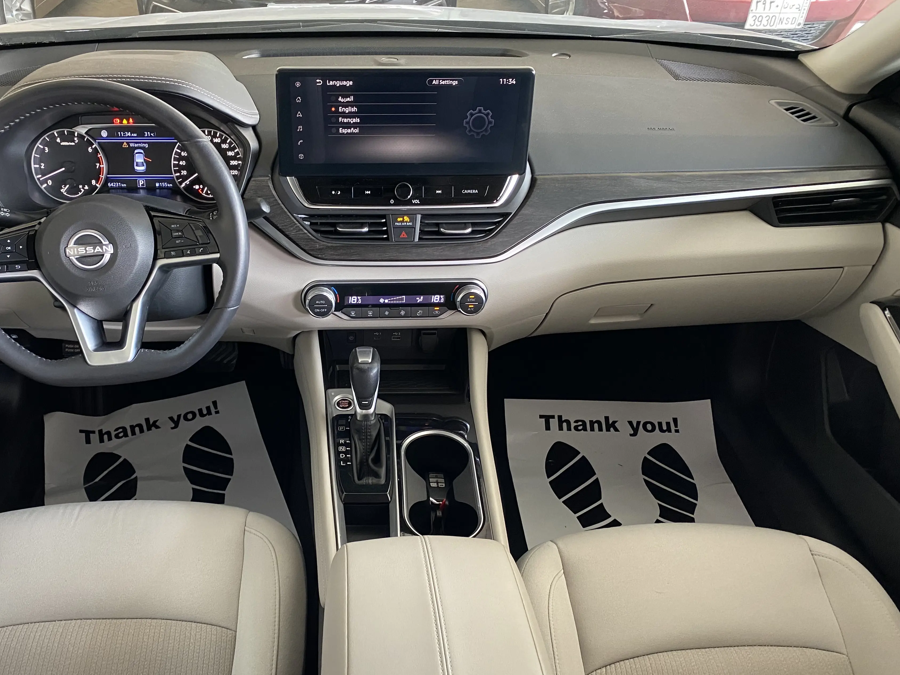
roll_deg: +0.7
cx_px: 375
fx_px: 806
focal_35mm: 31
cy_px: 396
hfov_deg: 58.0
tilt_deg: -35.9
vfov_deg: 45.3
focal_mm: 4.25
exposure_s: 1/60
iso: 320
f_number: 1.8
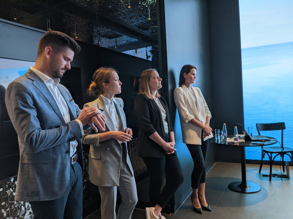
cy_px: 110
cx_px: 146
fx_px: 229
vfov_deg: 51.4
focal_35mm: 27
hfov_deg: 65.3
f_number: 1.8
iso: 53
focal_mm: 4.44
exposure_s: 1/25
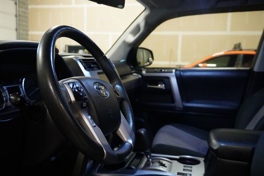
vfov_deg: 41.7
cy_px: 88
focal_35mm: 32
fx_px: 231
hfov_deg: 59.5
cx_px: 132
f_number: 4
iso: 6400
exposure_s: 1/125
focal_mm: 21
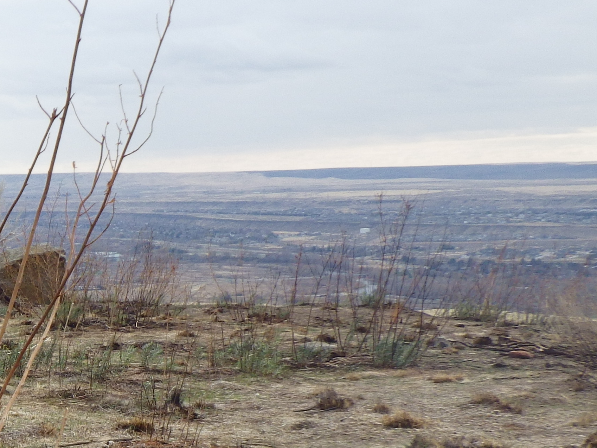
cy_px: 497
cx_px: -116
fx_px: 1311
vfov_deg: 18.6
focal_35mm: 76
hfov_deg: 23.5
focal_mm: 5
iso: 125
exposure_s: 1/400
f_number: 4.2
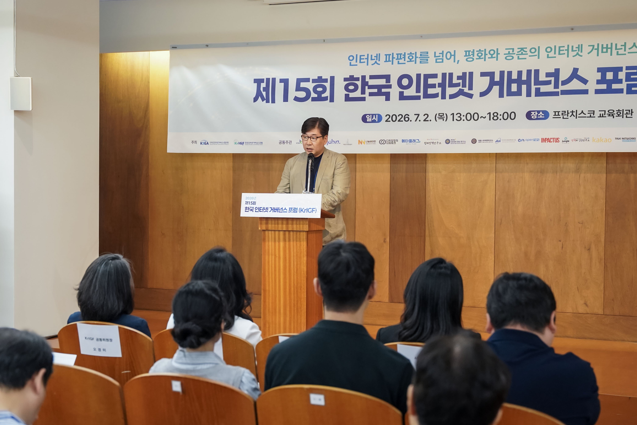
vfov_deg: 20.7
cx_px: 270
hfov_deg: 30.7
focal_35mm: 66
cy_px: 224
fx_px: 1160
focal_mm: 45.4
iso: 2000
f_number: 3.2
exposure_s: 1/160
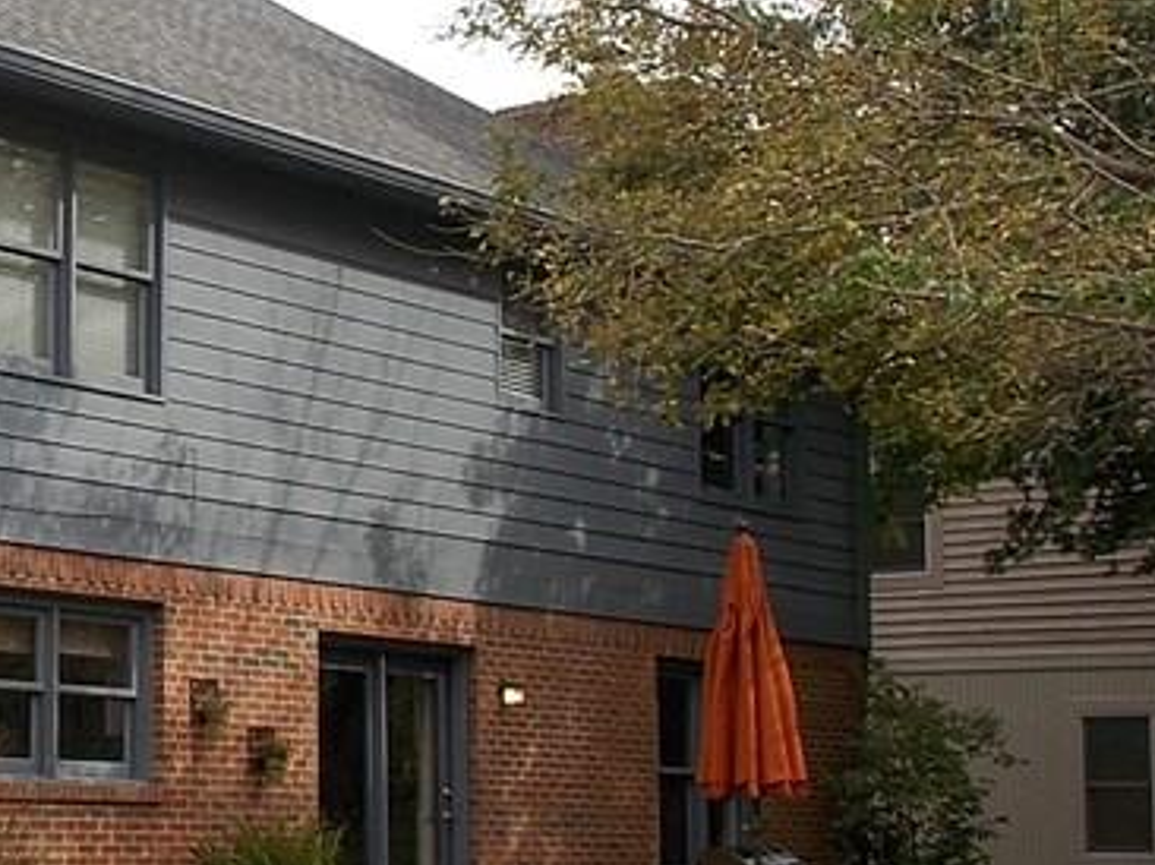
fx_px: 2801
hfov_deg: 22.0
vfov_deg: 17.5
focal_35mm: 84
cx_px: -117
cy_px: 527
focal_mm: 5.3
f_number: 3.3
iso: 80
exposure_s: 1/500
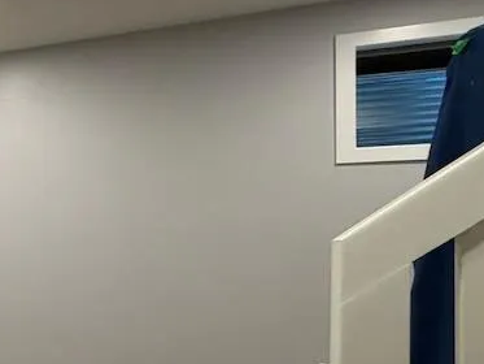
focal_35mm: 48
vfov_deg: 30.1
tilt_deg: -0.1
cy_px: 243
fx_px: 671
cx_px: -322
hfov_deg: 24.6
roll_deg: +0.2
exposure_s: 1/60
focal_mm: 2.22
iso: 250
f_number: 2.2
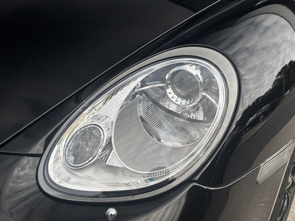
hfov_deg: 36.8
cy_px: 110
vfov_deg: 28.0
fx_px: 443
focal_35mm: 52
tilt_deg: -25.4
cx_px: 148
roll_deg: -4.9
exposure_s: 1/792
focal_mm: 5.96
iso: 32
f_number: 1.6
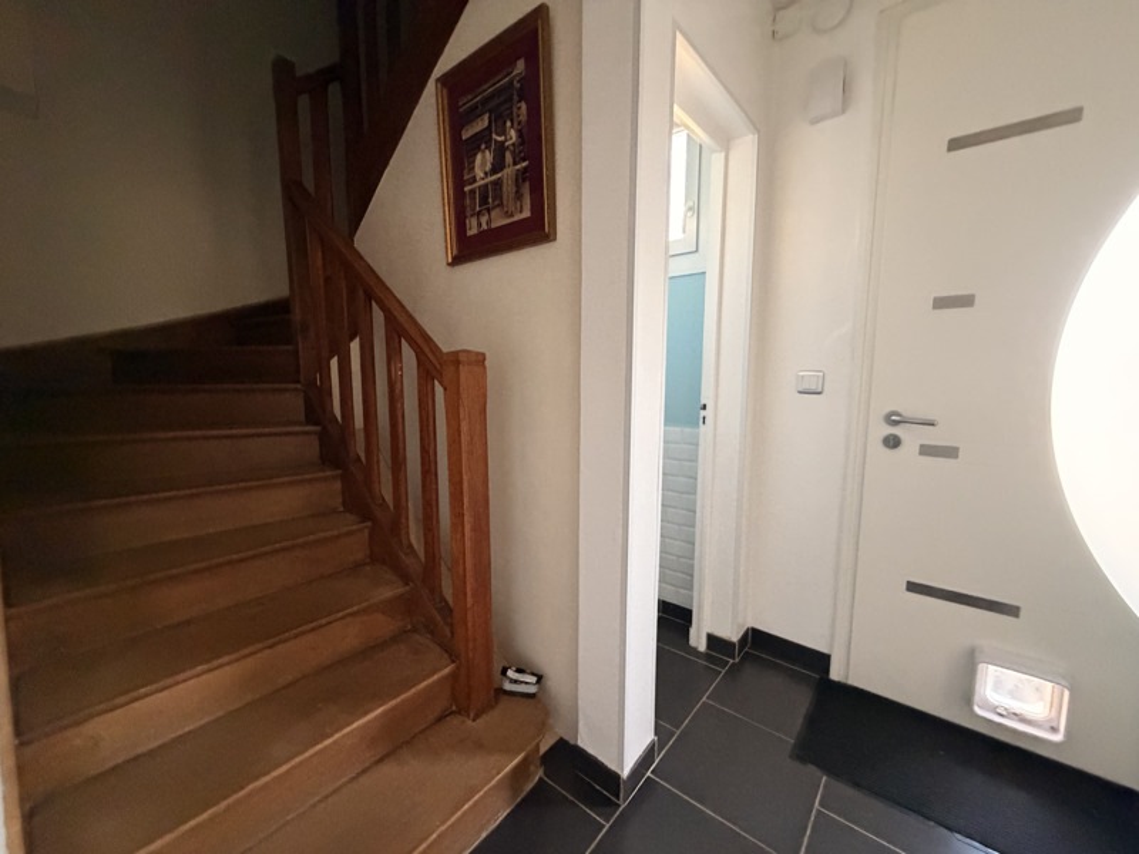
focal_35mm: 14
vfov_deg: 85.7
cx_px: 570
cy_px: 427
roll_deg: -1.3
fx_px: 461
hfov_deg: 102.1
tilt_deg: -8.0
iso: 640
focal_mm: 2.22
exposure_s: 1/60
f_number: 2.2
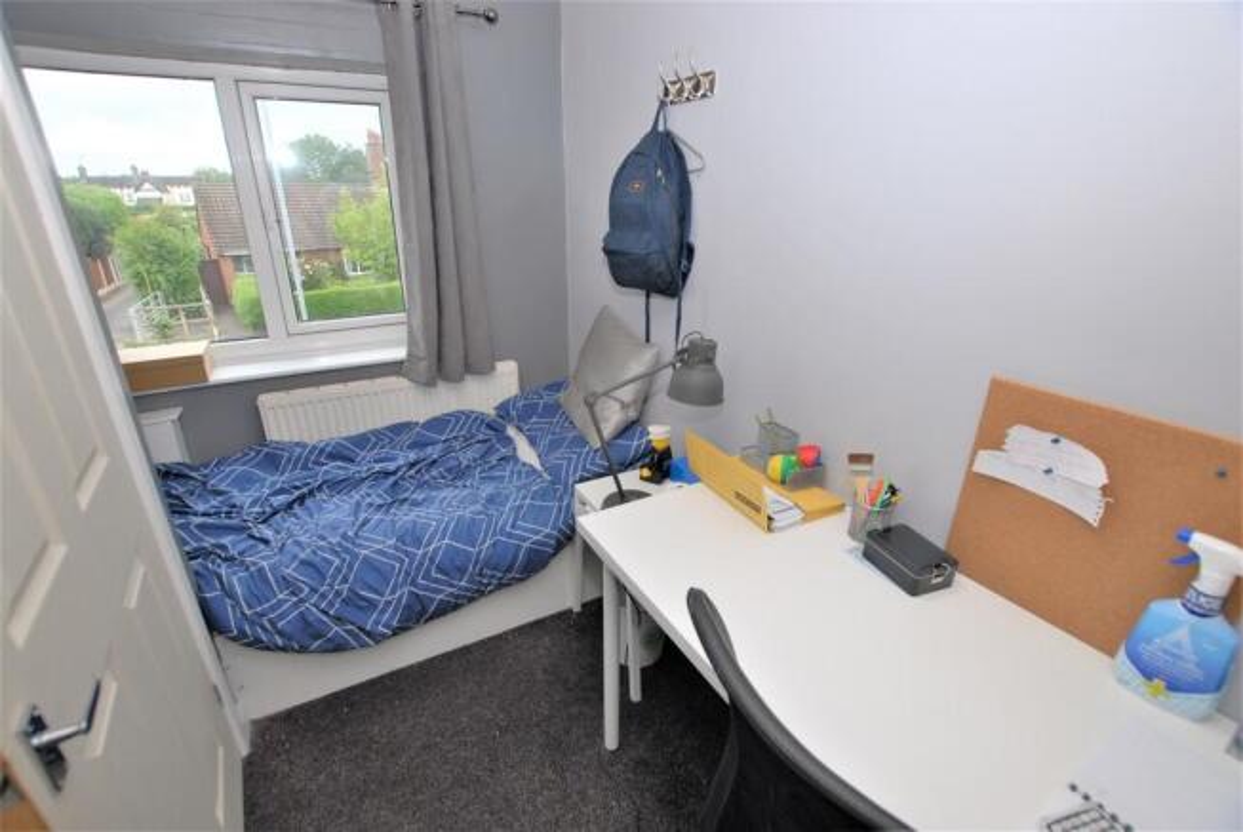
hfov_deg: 100.3
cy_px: 416
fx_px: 518
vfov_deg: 77.5
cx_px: 622
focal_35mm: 15
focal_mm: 10
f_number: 4.5
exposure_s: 1/60
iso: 125
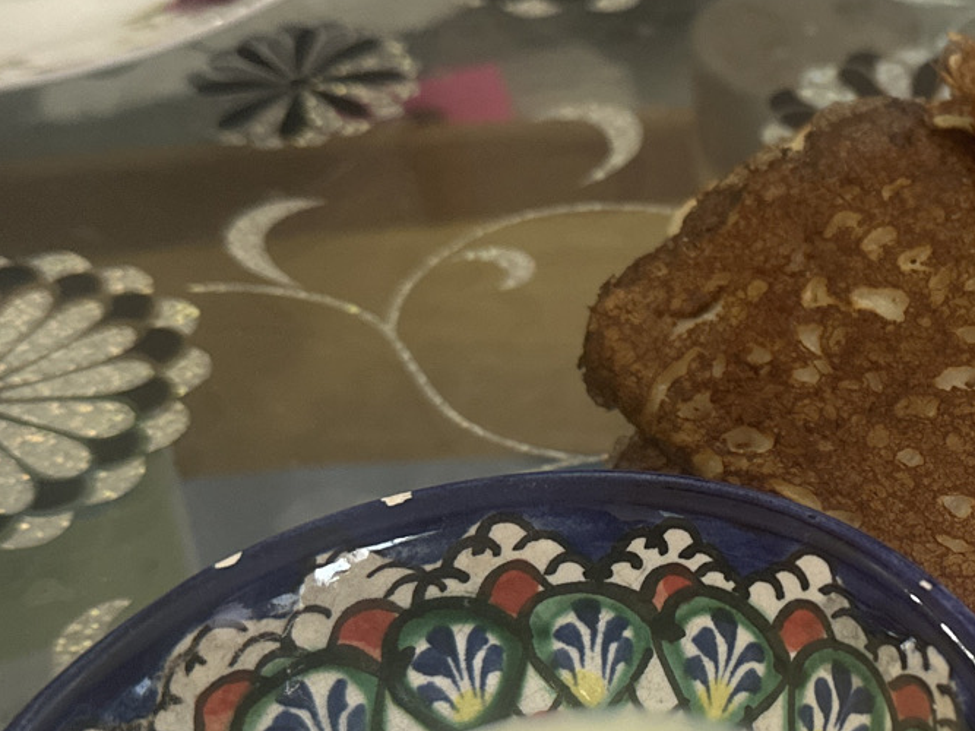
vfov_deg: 20.4
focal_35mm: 72
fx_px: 2028
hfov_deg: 25.3
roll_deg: -1.8
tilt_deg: -43.4
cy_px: 450
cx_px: 1050
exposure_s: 1/66
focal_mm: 6.86
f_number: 1.78
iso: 250
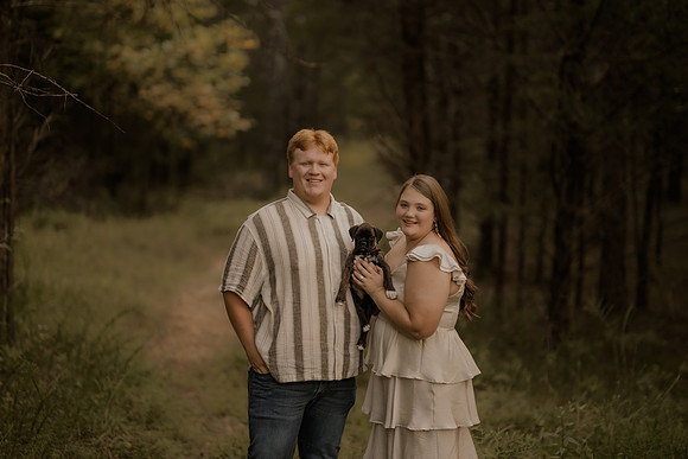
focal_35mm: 85
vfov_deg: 16.1
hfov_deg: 23.9
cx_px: 344
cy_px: 230
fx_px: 1625
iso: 125
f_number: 1.4
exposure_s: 1/400
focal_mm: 85
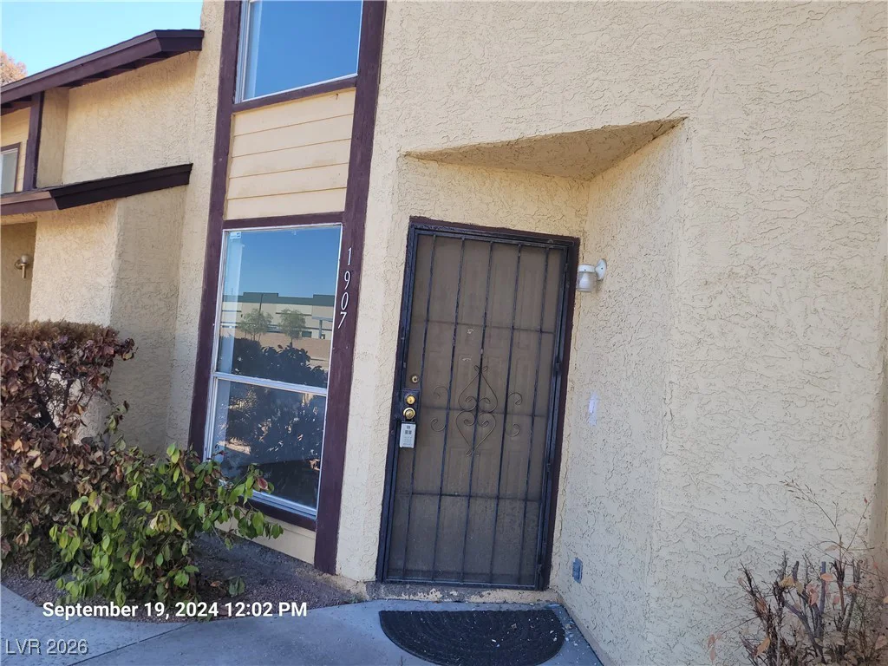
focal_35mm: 26
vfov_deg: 53.1
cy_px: 333
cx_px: 444
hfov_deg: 67.3
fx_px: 667
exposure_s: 1/647
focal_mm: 5.4
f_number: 1.8
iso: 40
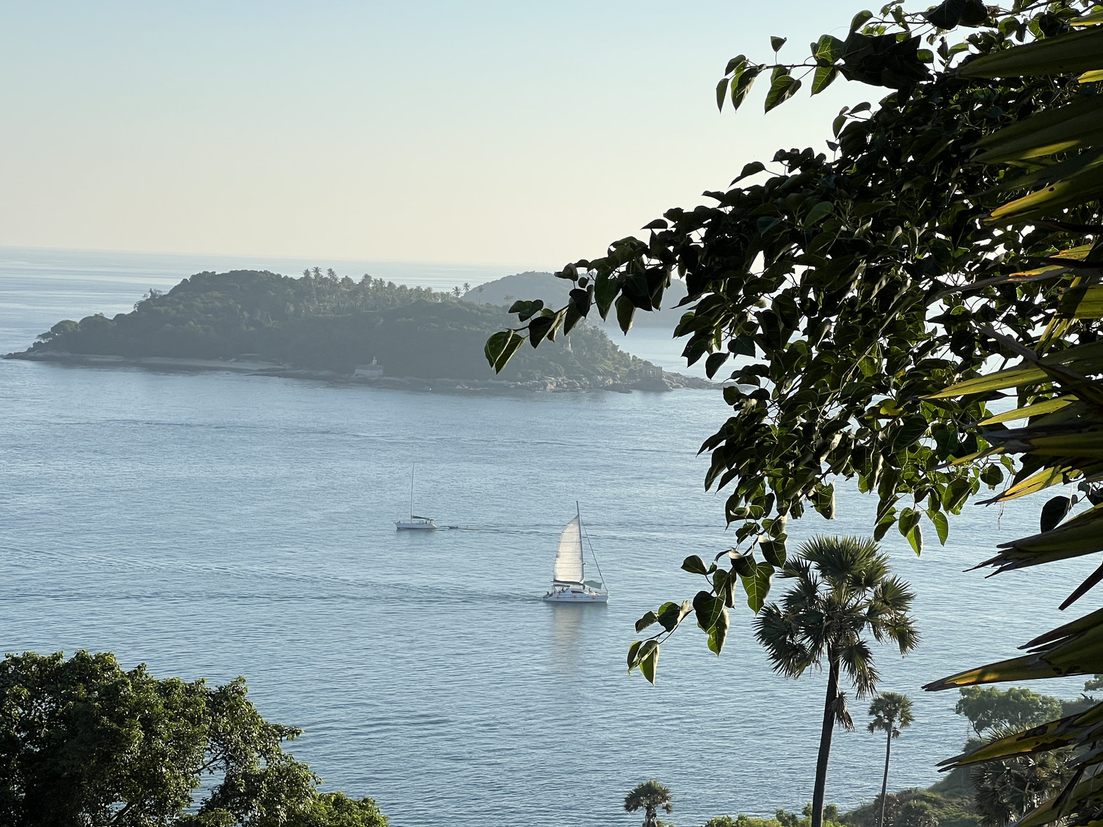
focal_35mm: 84
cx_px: 564
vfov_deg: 17.6
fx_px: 2676
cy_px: 437
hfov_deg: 23.3
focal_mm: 9
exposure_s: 1/1193
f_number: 2.8
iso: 32
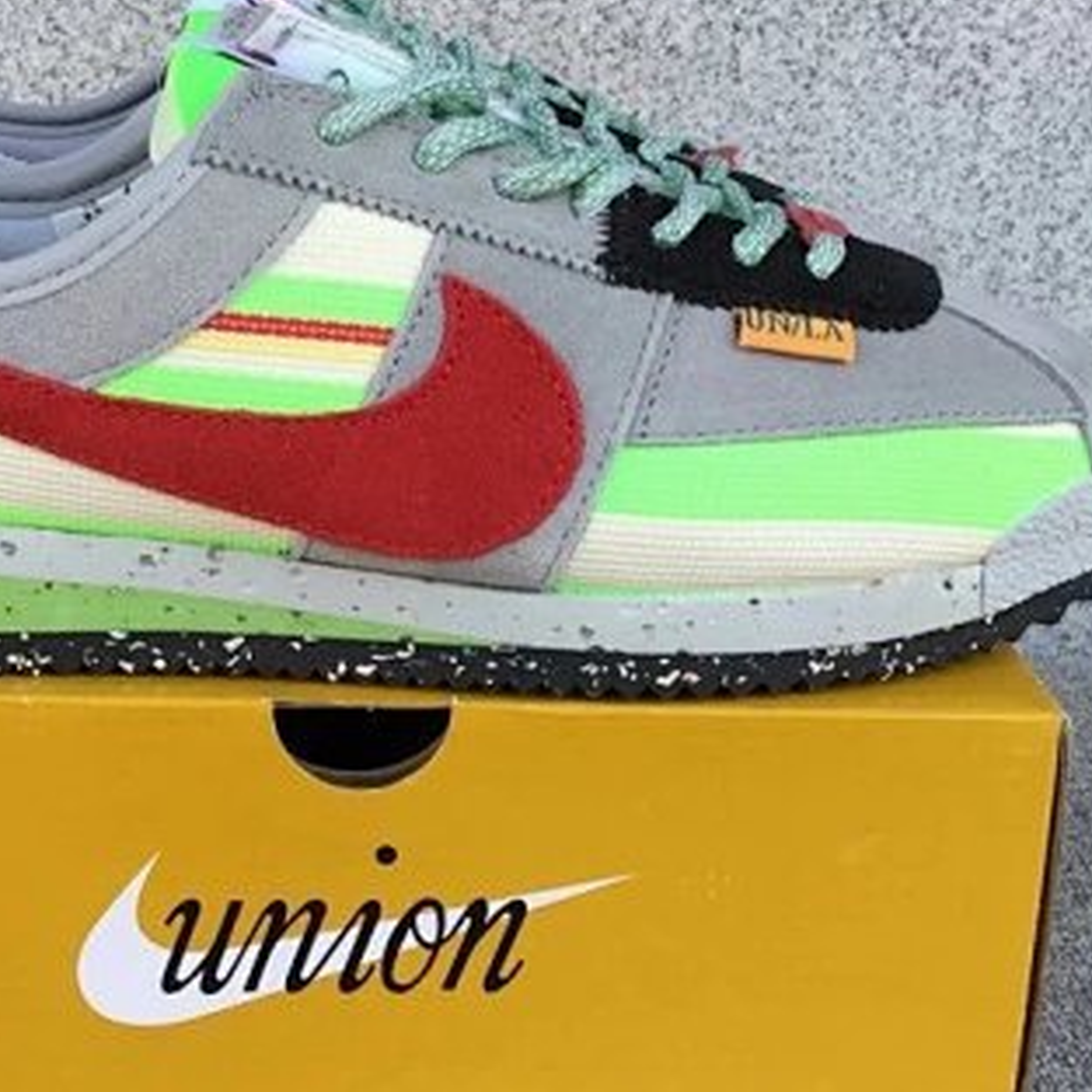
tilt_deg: -18.7
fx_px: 1999
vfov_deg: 30.6
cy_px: 569
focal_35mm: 56
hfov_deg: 30.3
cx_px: 363
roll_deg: -0.5
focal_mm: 3.3
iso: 25
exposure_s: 1/107
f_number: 2.4
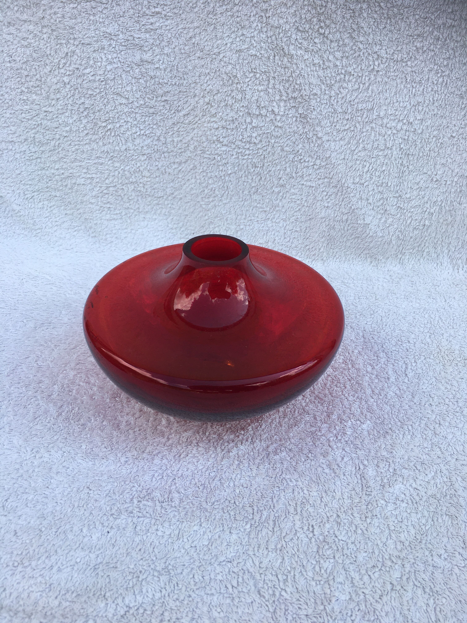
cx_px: 234
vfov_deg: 61.7
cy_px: 312
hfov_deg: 48.2
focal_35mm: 29
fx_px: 522
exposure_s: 1/810
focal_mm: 4.15
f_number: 2.2
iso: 25
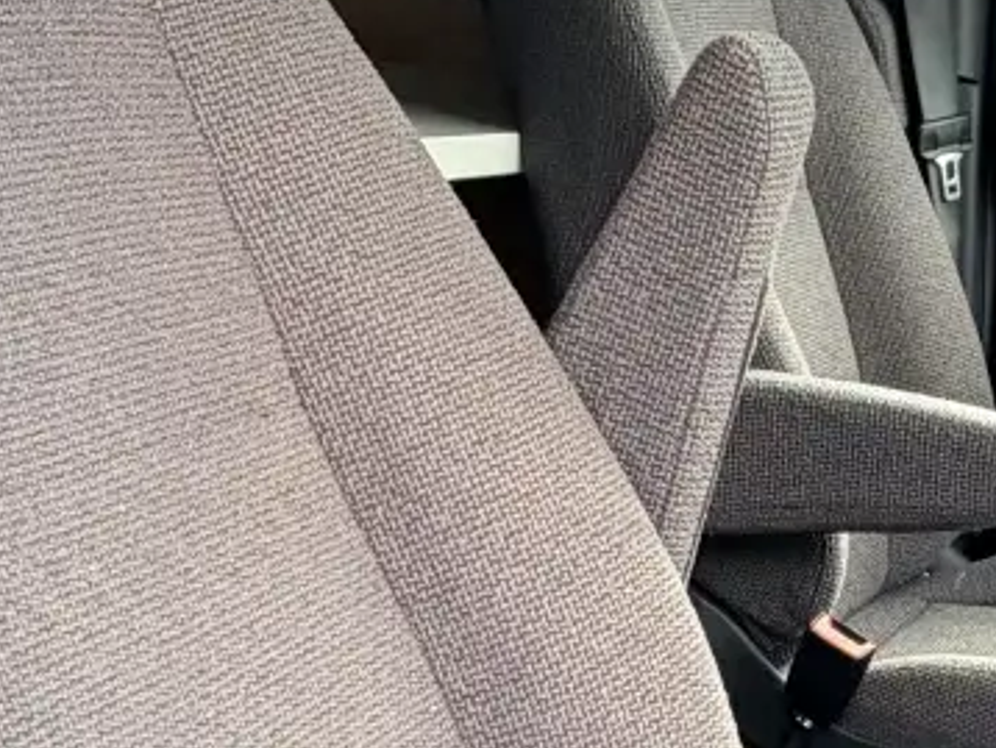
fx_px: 2159
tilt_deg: -15.5
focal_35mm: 75
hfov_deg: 25.9
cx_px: 651
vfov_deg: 19.5
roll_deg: -2.6
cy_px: 581
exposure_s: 1/121
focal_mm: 2.22
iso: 100
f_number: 2.2
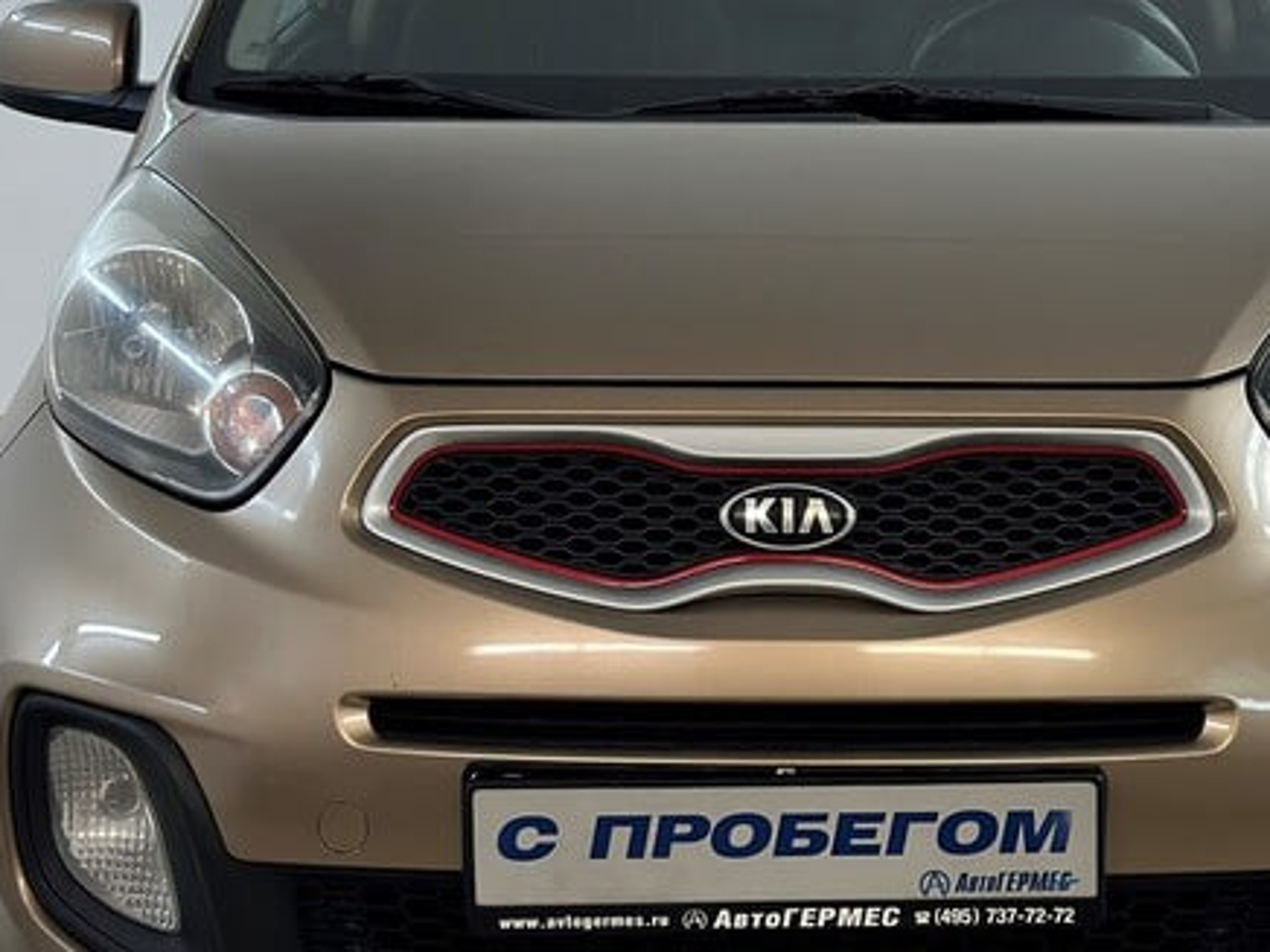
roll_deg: -0.6
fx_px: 3632
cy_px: 351
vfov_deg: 14.9
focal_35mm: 99
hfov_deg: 19.8
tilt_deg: -7.3
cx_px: 816
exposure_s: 1/118
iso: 80
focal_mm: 6.86
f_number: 1.78
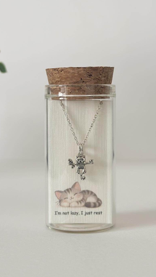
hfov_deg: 22.6
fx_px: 390
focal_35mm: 53
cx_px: 77
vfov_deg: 39.2
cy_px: 140
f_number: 1.78
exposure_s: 1/79
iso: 125
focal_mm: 6.86
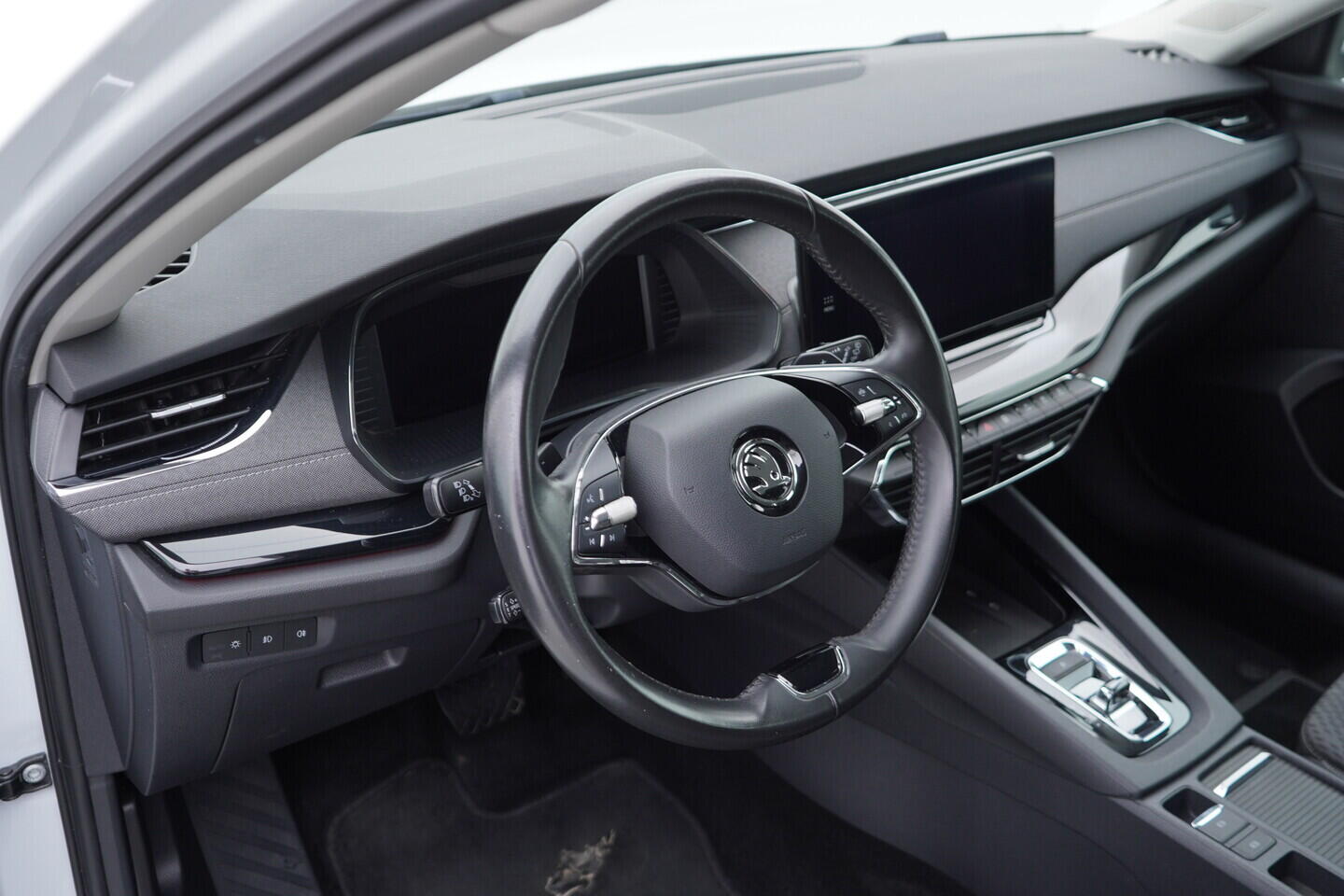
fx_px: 1344
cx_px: 672
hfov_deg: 53.1
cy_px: 448
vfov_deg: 36.9
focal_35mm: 36
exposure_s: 1/40
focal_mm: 24
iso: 125
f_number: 2.8
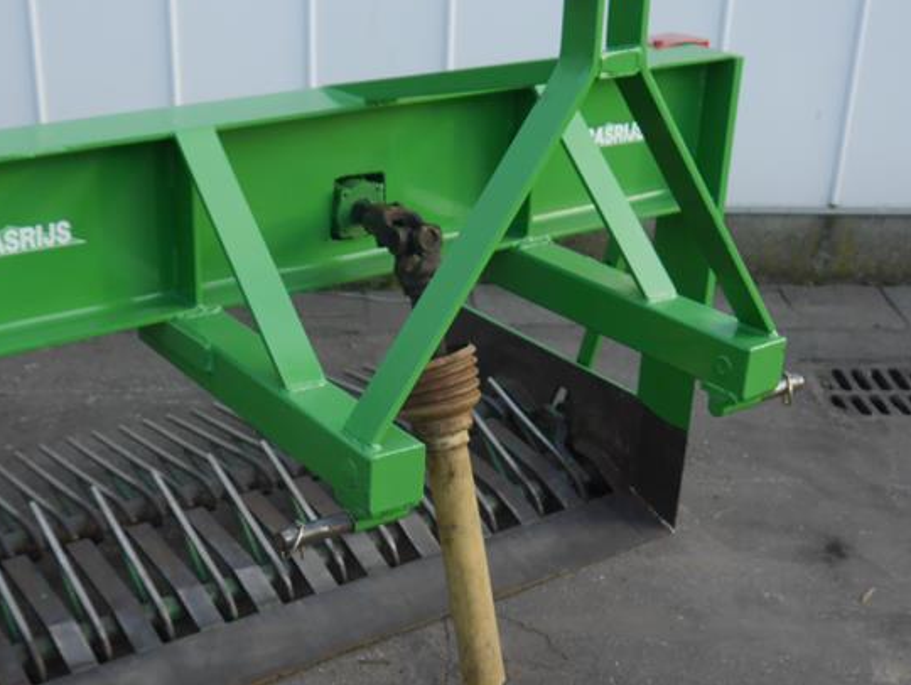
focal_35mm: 53
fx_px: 1396
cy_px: 444
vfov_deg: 27.4
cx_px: 358
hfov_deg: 36.0
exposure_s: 1/320
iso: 320
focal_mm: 14
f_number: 3.5
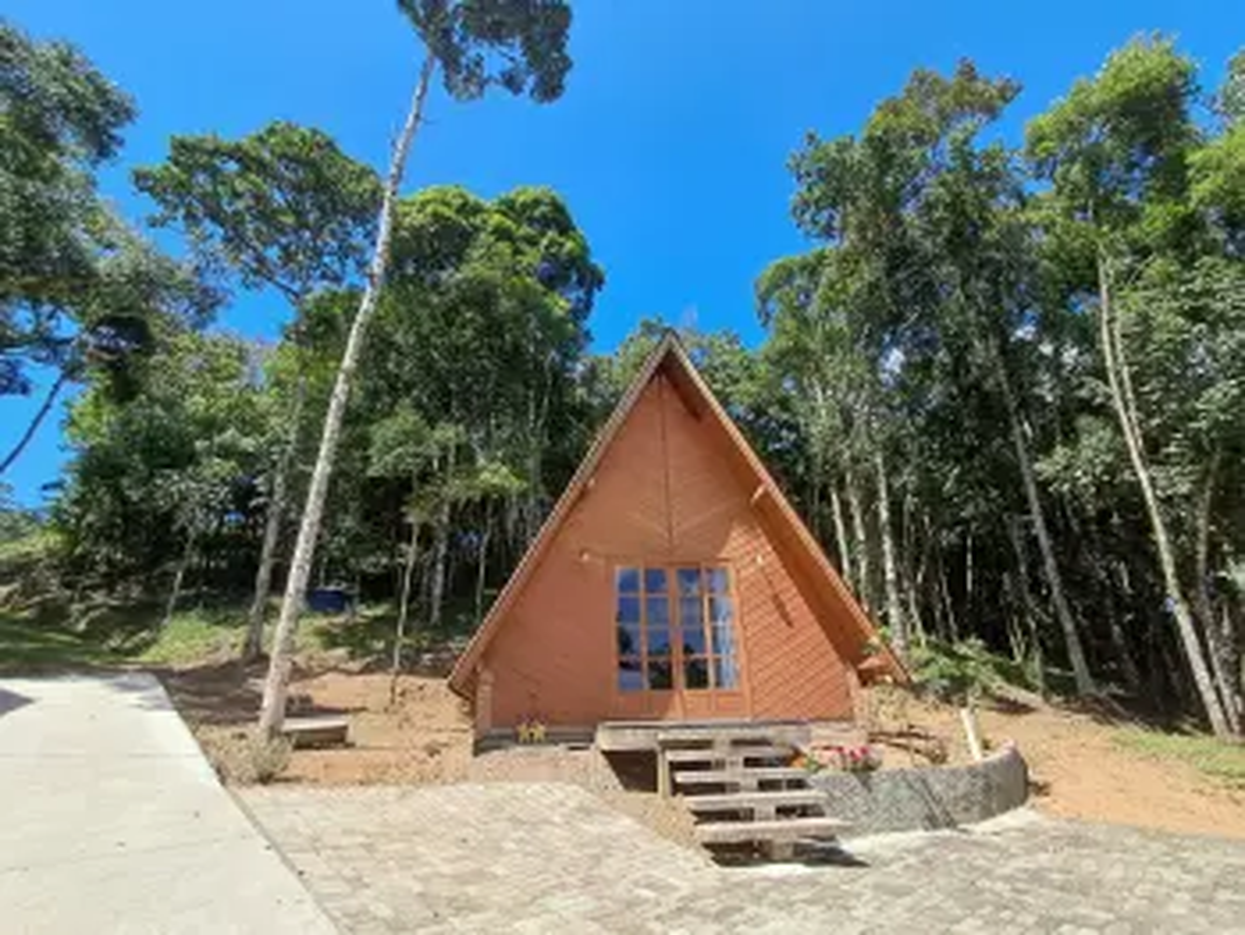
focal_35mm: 16
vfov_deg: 78.2
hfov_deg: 94.5
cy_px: 468
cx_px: 622
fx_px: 576
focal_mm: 1.64
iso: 40
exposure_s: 1/1032
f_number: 2.2
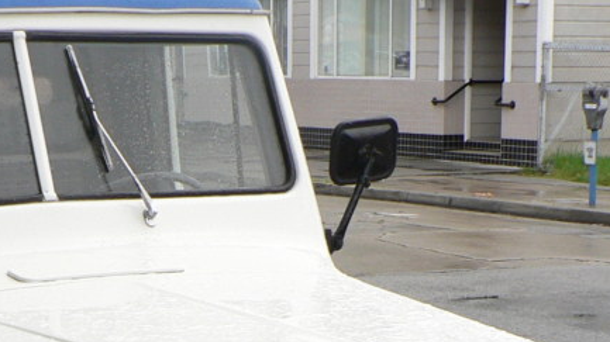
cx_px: 36
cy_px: 549
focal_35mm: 110
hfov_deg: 19.0
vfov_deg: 10.5
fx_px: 1778
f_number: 3.6
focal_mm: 6
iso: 100
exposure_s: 1/100
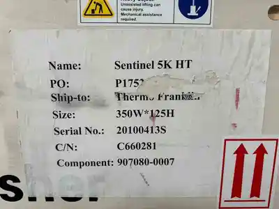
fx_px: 193
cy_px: 104
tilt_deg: -10.5
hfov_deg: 71.6
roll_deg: +0.4
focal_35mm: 24
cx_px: 140
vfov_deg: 56.8
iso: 80
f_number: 1.78
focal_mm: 6.86
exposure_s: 1/121
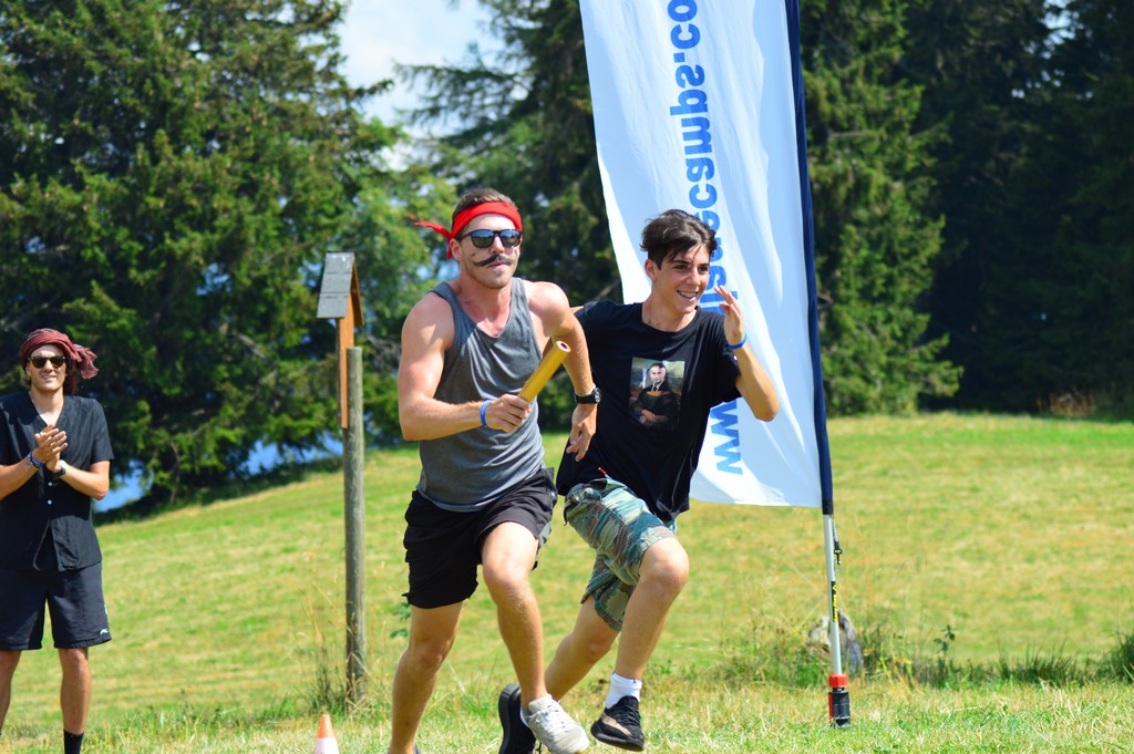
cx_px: 567
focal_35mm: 150
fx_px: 4721
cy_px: 377
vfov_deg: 9.1
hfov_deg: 13.7
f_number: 5.6
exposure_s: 1/640
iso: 200
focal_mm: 100
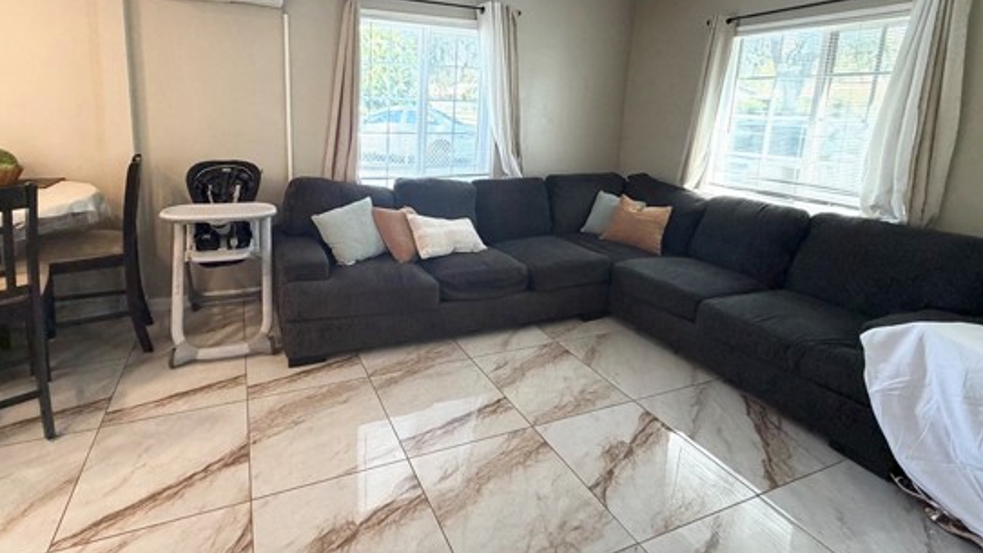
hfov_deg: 92.0
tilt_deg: -9.8
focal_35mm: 18
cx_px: 419
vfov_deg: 59.6
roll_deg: -2.3
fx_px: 469
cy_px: 183
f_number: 2.2
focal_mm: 2.22
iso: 250
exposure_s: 1/60
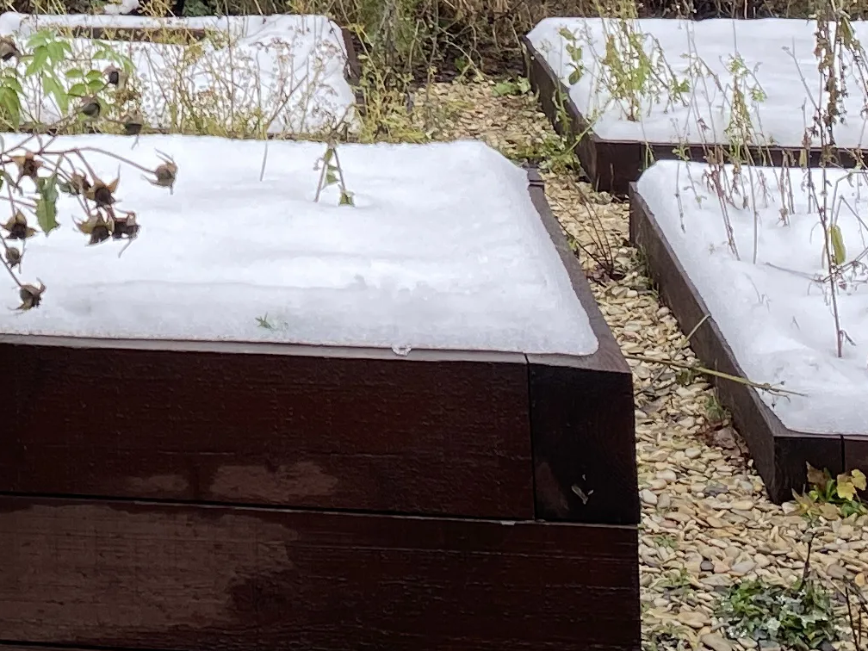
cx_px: -167
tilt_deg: +3.6
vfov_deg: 12.8
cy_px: -568
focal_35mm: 104
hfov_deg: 18.0
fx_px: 2608
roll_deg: +0.7
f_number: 1.8
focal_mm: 4.25
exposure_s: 1/122
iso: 32
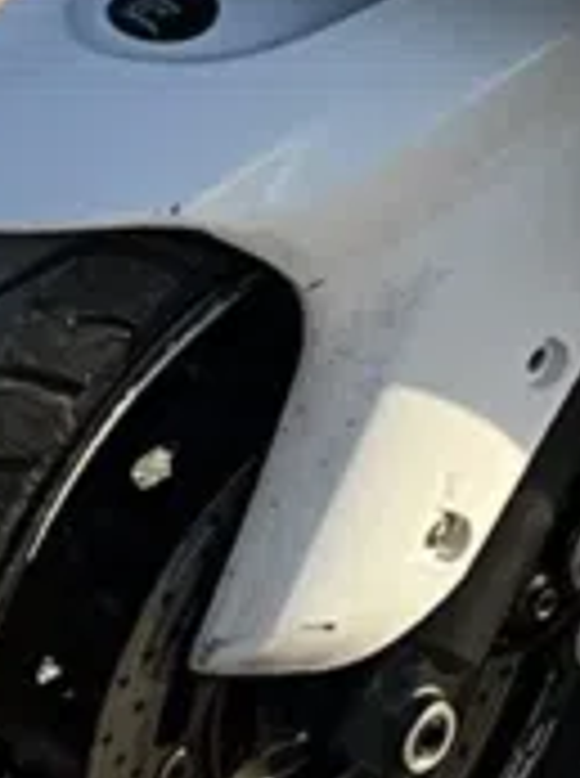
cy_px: -632
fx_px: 13656
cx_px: 1443
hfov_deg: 2.4
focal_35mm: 609
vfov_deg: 3.2
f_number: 2.8
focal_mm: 9
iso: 32
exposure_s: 1/355
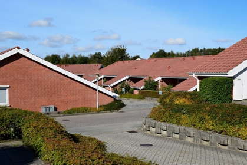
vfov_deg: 29.9
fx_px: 309
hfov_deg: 43.6
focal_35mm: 45
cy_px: 82
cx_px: 124
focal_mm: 30
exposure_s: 1/500
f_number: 11
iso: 360
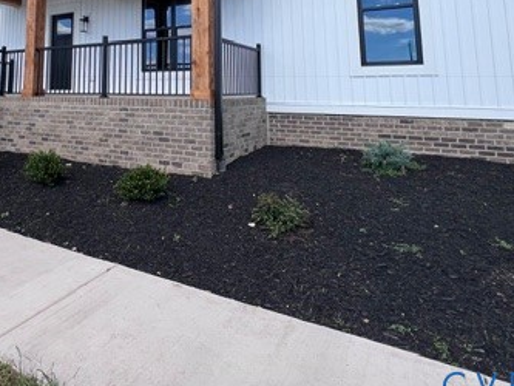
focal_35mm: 25
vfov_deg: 49.2
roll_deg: -0.1
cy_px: 42
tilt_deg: +5.9
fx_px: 371
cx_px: 147
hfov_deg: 66.2
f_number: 1.8
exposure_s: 1/1107
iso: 32
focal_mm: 1.57
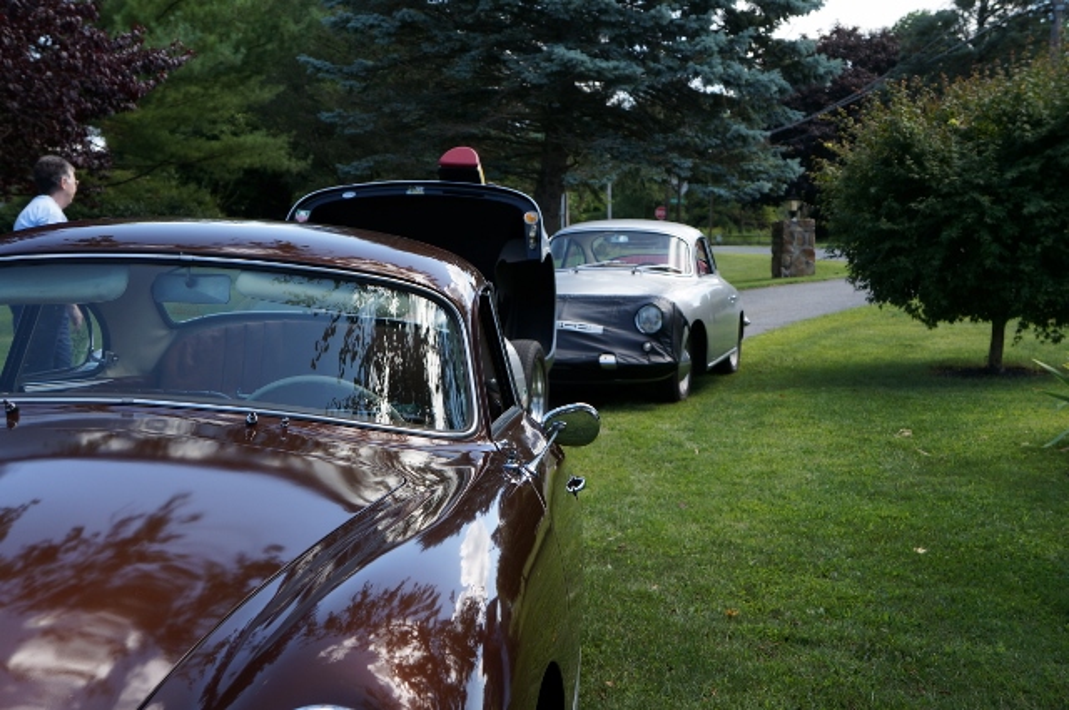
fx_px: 1557
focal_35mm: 52
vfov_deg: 25.7
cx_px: 534
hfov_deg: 37.9
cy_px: 355
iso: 100
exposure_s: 1/160
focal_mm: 35
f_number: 5
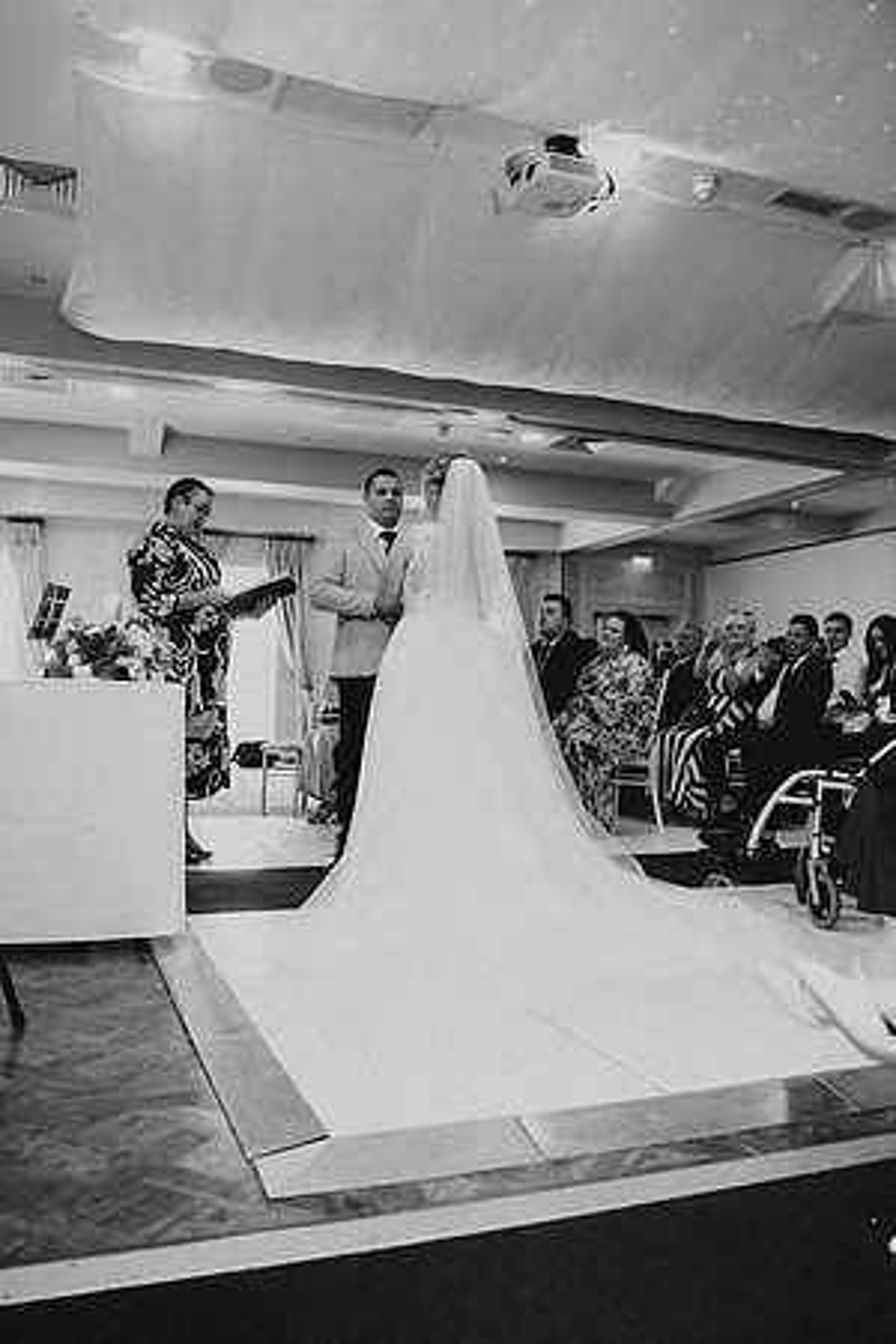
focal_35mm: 28
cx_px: 448
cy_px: 672
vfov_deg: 65.5
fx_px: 1045
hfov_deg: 46.4
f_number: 2.8
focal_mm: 28
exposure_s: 1/160
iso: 800
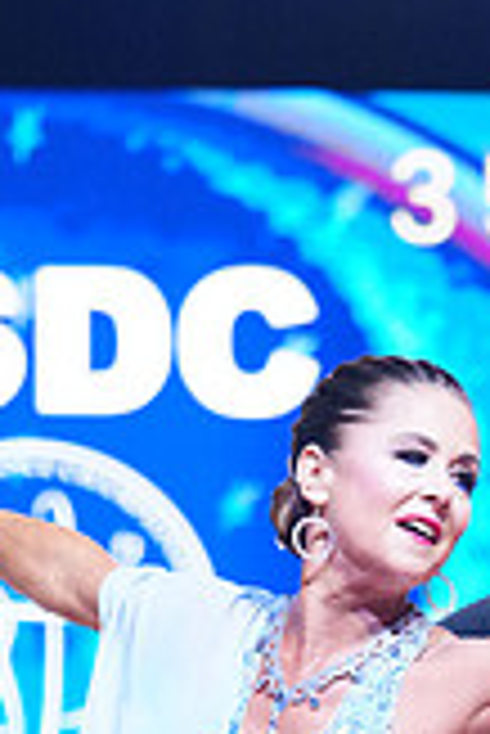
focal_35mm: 249
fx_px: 5073
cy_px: 1049
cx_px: 564
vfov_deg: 8.1
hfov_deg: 5.5
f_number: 2.8
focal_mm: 70
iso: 2000
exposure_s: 1/500
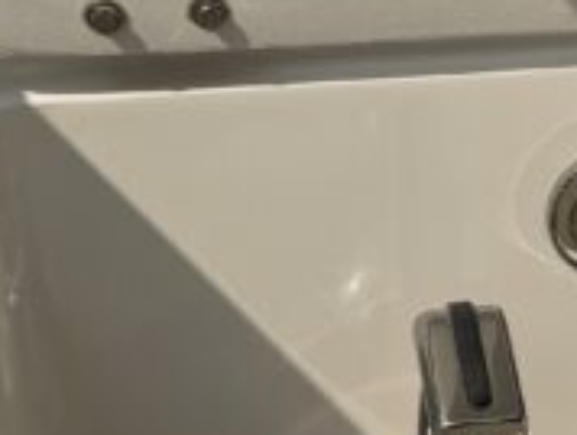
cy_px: 117
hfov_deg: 13.6
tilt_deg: -32.1
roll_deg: -5.7
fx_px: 2303
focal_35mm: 138
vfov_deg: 10.8
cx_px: 791
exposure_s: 1/10309
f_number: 1.78
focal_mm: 6.76
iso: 80
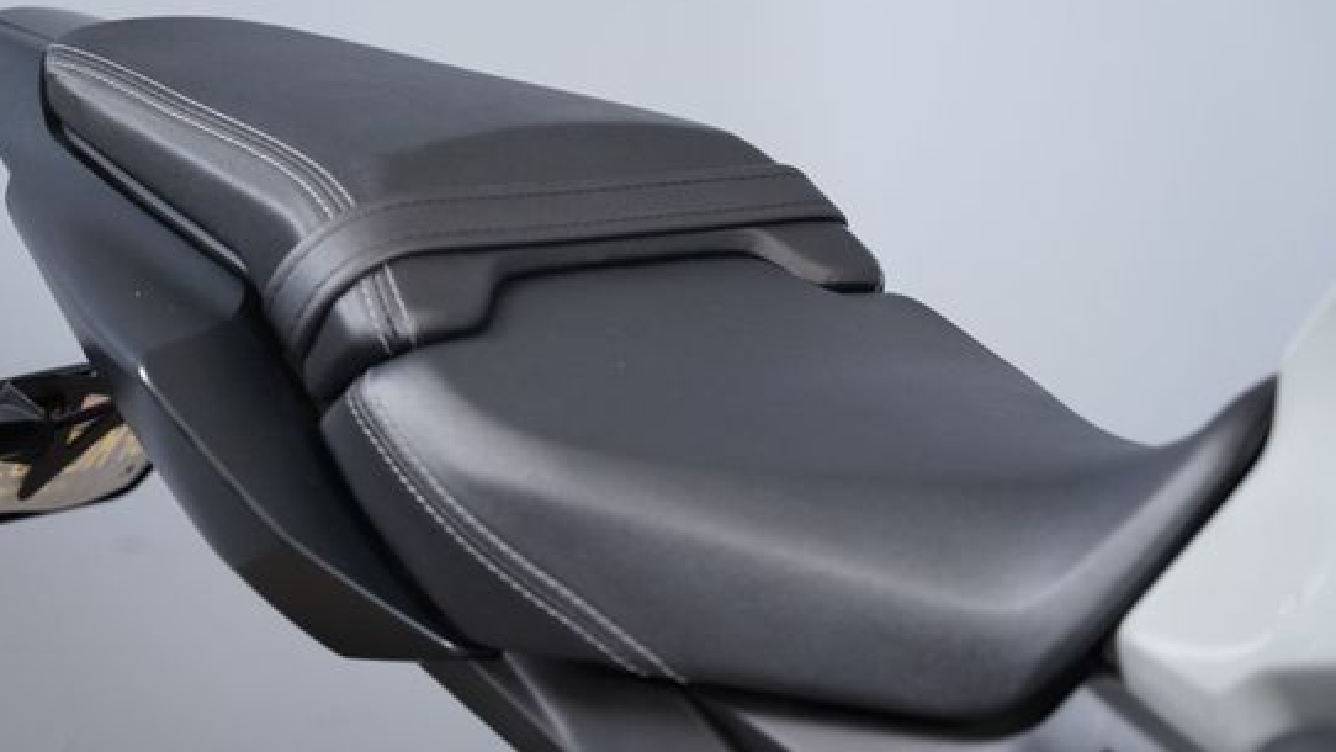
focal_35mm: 130
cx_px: 606
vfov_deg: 9.3
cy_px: 332
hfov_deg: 16.5
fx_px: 4606
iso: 1600
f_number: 4
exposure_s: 1/100
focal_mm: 105
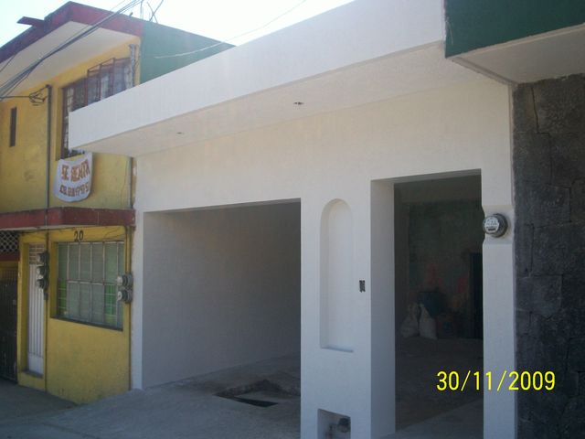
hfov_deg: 51.4
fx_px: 608
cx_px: 292
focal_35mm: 36
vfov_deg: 39.7
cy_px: 220
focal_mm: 5.9
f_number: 4.5
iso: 100
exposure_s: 1/300
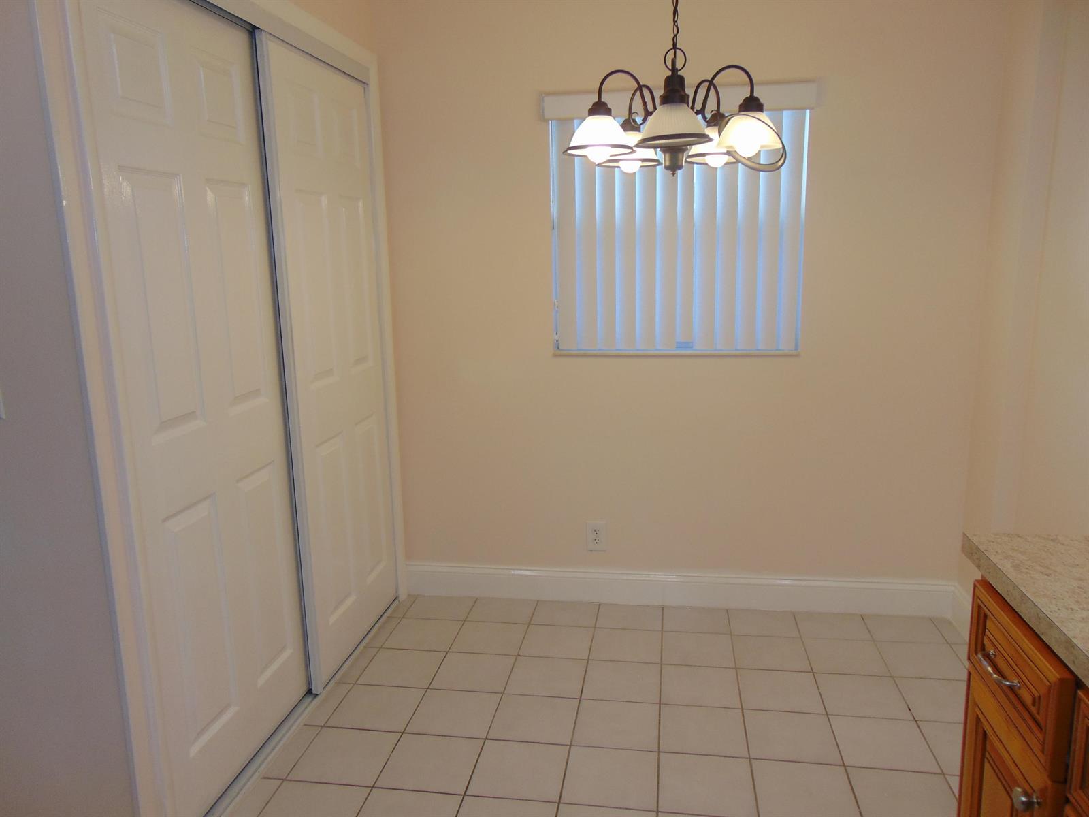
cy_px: 408
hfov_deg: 69.4
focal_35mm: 25
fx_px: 786
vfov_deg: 54.9
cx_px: 544
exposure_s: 1/60
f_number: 3
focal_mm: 4.5
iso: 80
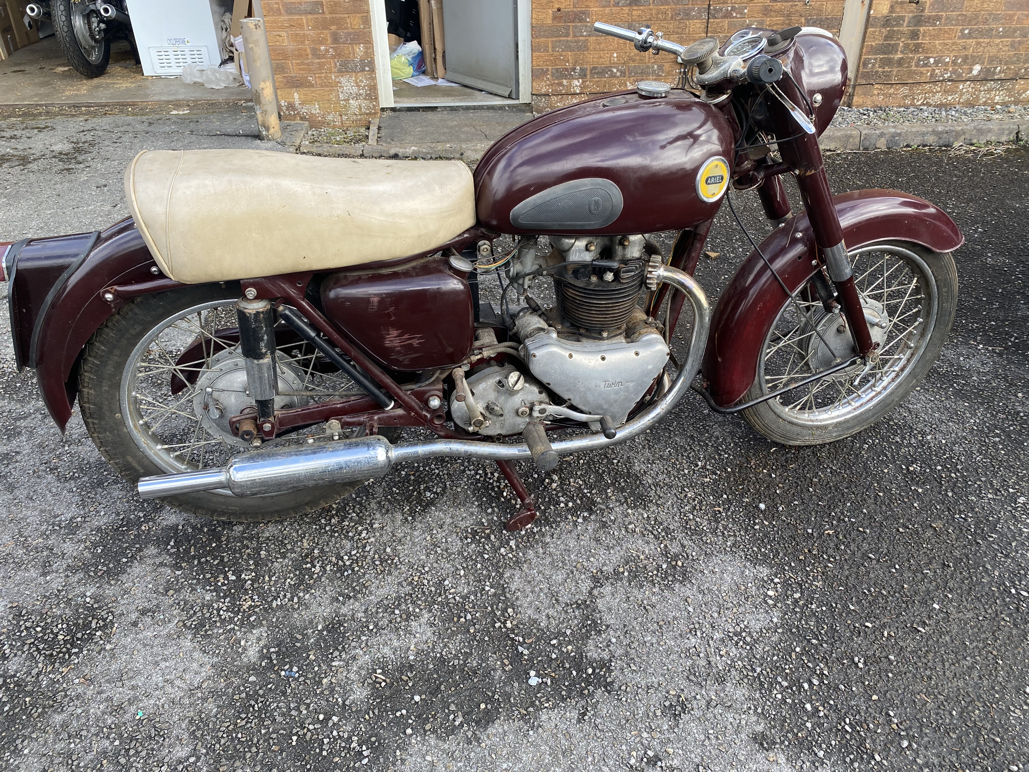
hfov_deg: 67.3
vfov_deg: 53.1
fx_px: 773
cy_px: 386
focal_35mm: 26
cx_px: 514
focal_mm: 4.25
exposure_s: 1/374
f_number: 1.8
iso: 32
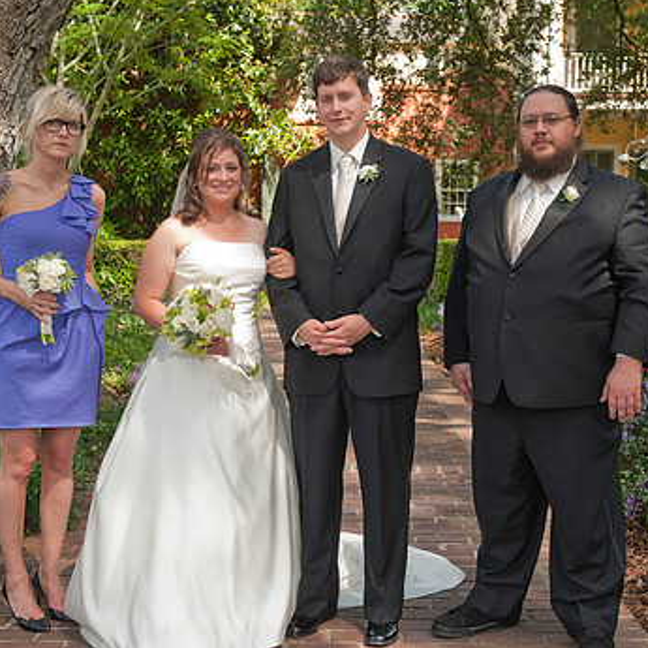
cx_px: 391
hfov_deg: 28.5
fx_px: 1271
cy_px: 321
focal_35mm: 60
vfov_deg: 28.6
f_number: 5
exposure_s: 1/200
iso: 320
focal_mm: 42
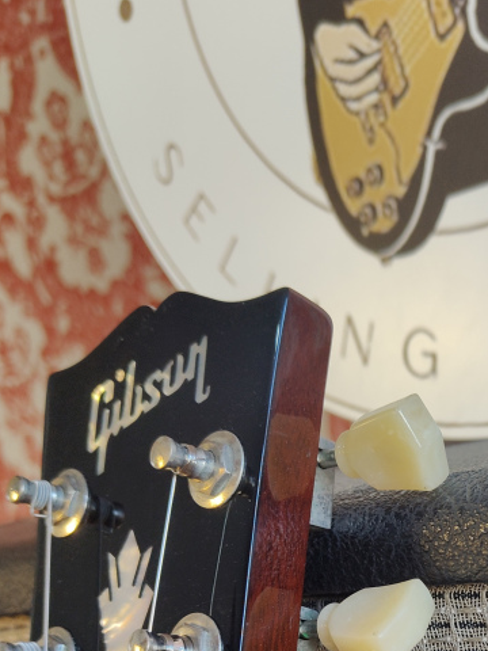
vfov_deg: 32.9
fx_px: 1015
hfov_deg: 25.8
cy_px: 633
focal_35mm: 54
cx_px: 474
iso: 100
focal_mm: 5.59
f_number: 1.8
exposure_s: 1/60
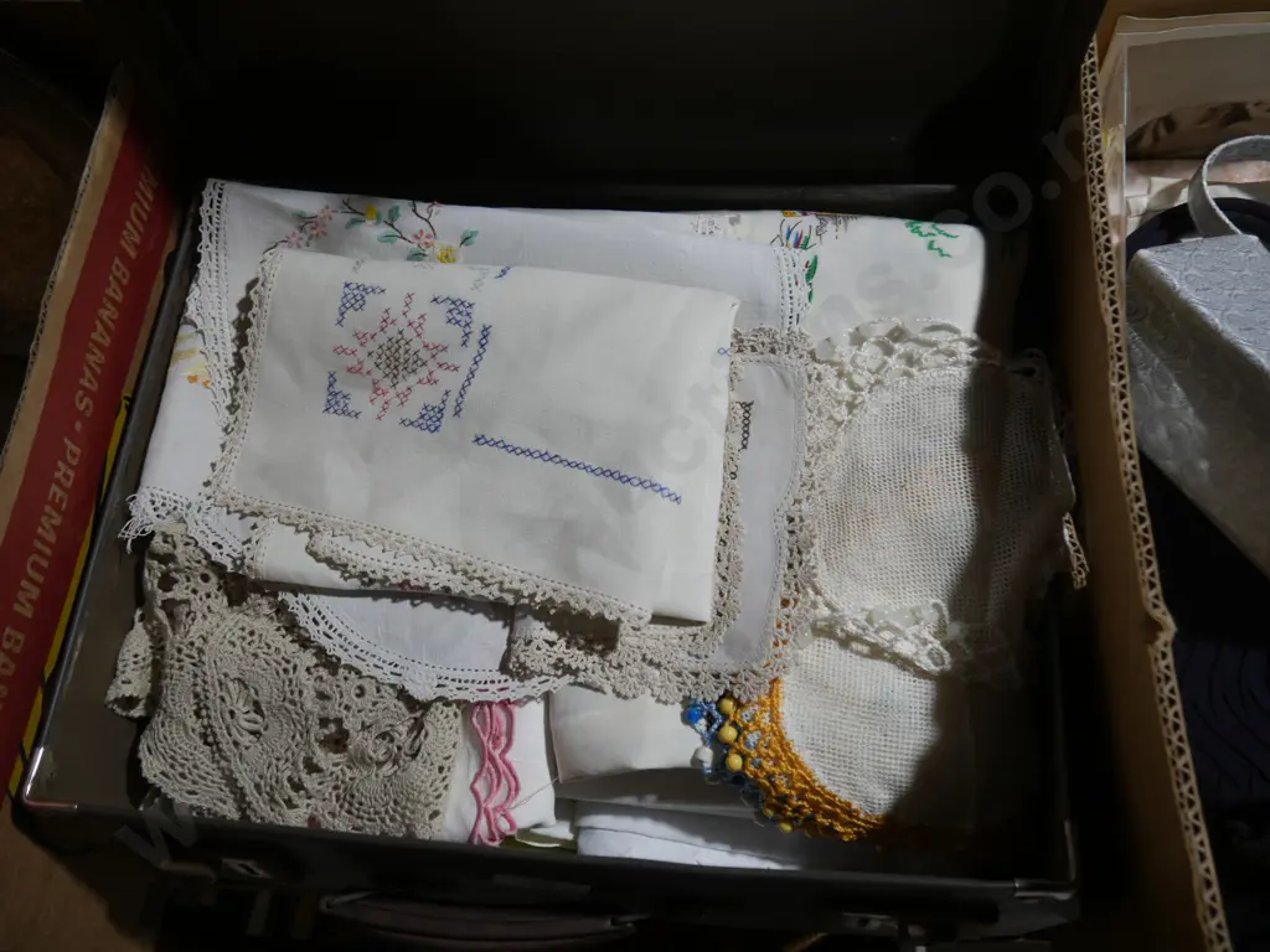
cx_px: 635
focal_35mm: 30
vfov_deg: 46.8
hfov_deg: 60.0
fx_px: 1101
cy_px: 476
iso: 200
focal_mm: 15
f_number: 3.6
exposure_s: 1/80
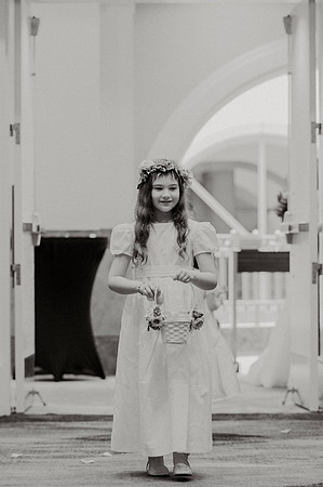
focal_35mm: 159
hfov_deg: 8.6
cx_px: 171
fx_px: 2151
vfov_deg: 12.9
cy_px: 241
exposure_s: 1/160
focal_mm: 105
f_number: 3.2
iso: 2500
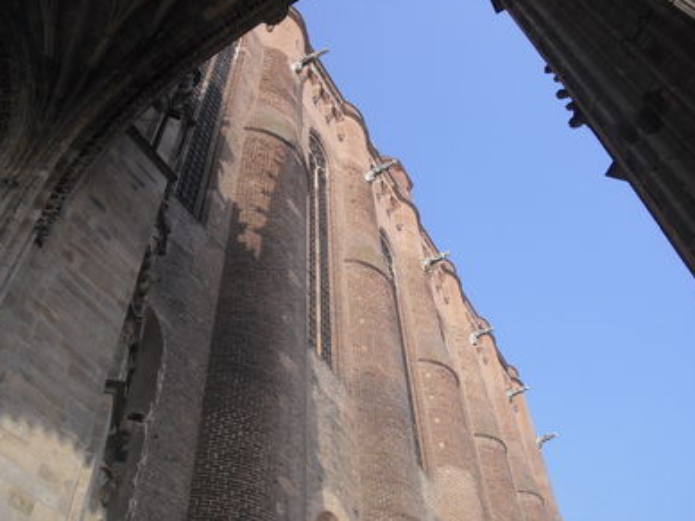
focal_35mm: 34
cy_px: 263
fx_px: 683
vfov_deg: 41.8
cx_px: 349
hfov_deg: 54.0
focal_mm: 5.58
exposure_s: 1/125
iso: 64
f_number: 8.4
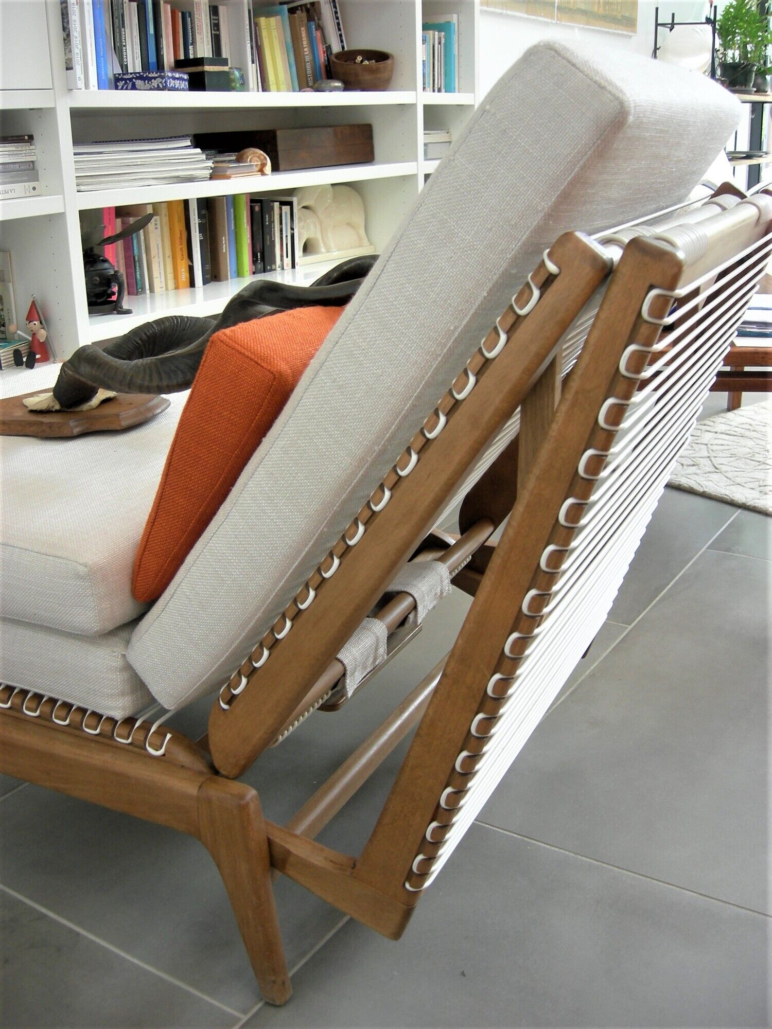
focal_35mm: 36
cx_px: 386
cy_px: 514
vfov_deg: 51.4
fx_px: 1070
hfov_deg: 39.7
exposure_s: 1/27
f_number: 2.7
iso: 64
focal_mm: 7.5
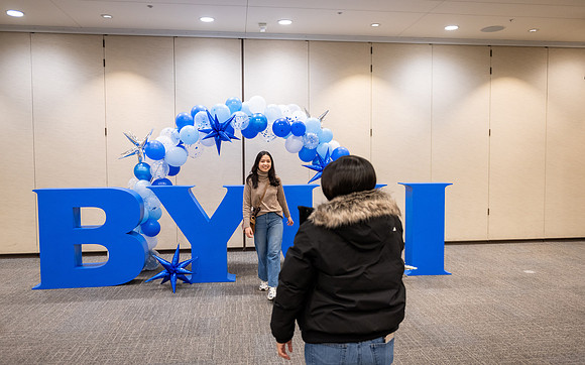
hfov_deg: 63.6
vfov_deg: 42.3
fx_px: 471
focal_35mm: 30
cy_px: 182
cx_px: 300
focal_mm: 28
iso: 1000
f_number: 2.8
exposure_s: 1/200
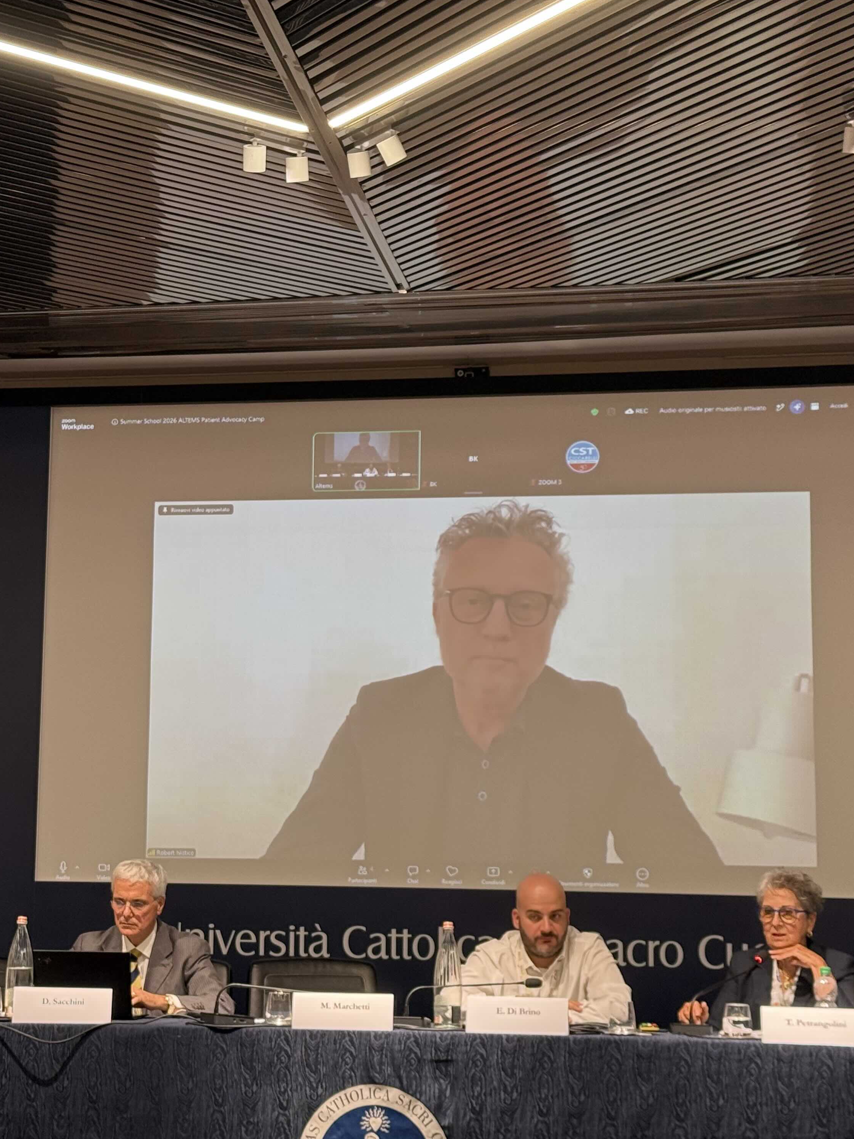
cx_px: 320
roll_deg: -0.7
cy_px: 563
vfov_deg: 29.8
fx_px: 2138
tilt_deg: +8.9
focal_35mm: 65
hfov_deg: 22.5
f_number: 1.78
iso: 100
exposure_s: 1/49
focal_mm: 6.76
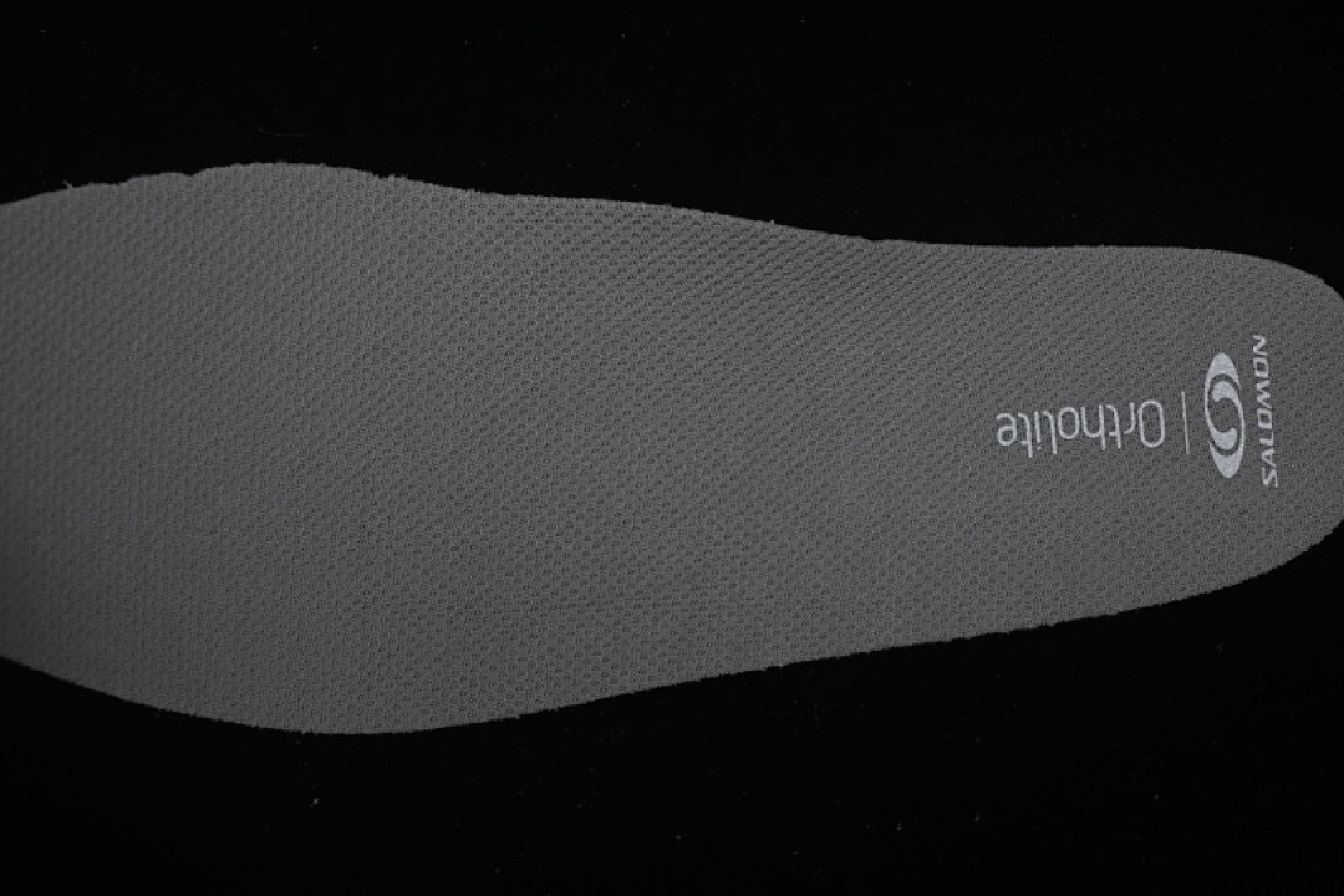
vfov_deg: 18.2
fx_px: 2800
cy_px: 448
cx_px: 672
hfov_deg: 27.0
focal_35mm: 75
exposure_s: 1/60
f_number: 6.3
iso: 160
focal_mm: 50
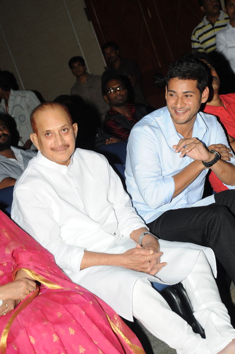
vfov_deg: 20.4
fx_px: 980
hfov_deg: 13.7
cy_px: 192
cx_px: 130
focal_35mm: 100
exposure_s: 1/125
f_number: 8
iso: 640
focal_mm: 85
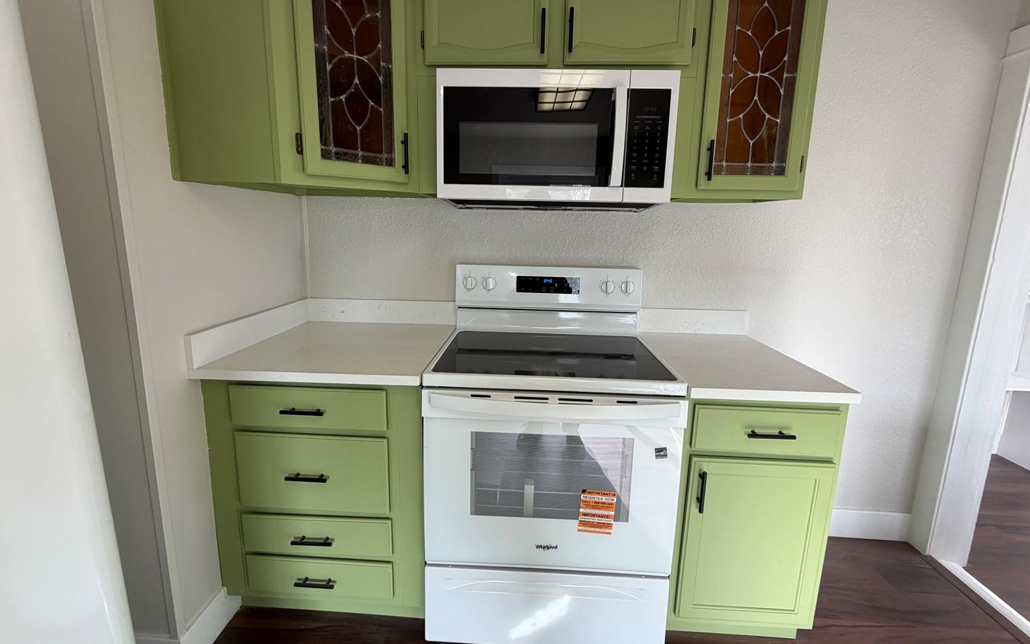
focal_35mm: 15
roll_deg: -1.0
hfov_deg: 101.5
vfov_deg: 74.6
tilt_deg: -9.2
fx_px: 421
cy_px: 295
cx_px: 516
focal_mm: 2.22
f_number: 2.2
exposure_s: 1/120
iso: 125
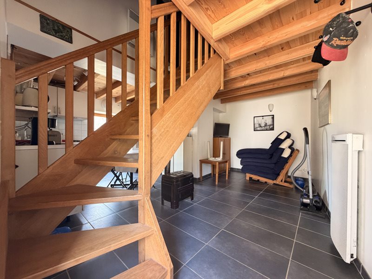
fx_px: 150
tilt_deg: +0.6
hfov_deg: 102.1
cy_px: 140
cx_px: 186
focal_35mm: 14
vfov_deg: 85.7
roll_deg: +0.3
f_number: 2.2
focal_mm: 2.22
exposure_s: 1/78
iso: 320
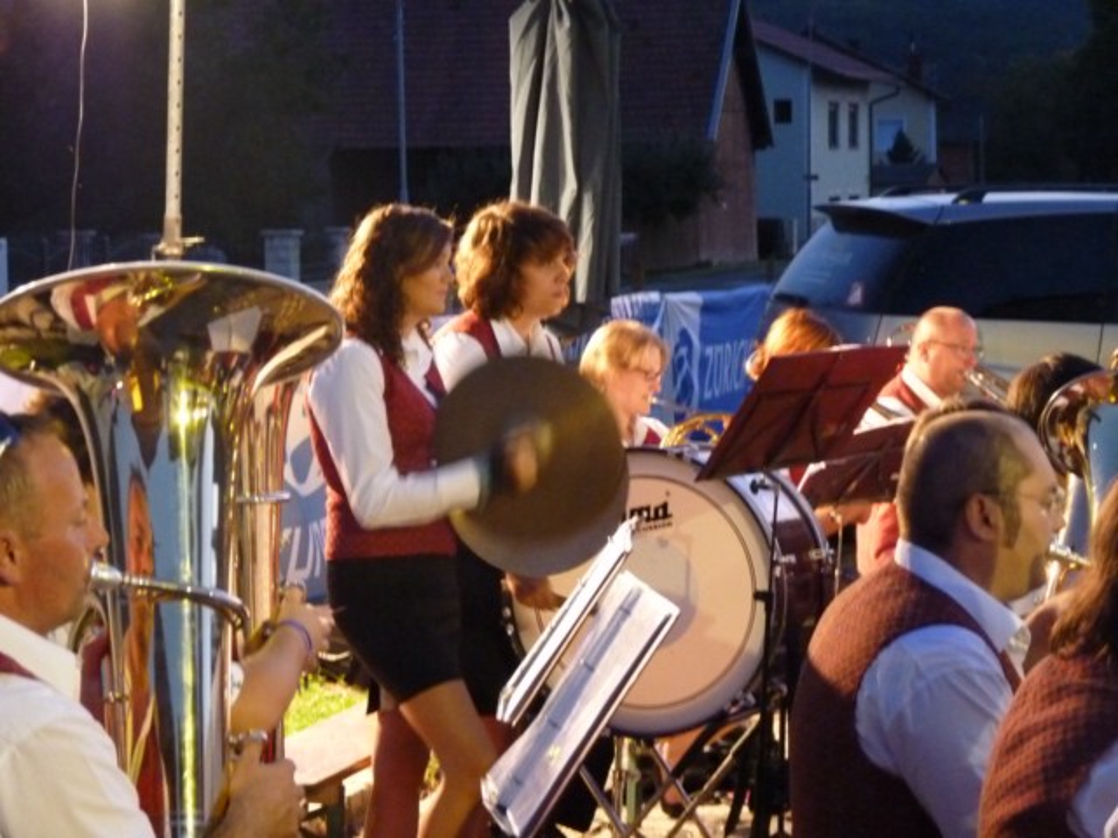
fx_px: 3391
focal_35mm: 105
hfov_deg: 18.7
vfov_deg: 14.1
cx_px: 559
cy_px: 419
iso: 800
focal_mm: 18.7
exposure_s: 1/13
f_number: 3.6
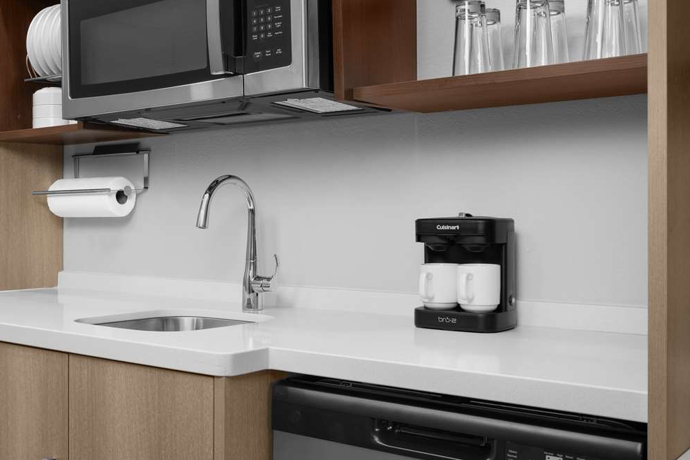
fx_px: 858
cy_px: 233
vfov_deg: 30.0
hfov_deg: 42.8
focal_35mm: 45
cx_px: 197
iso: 400
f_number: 11
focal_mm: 29.5
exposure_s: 1/13
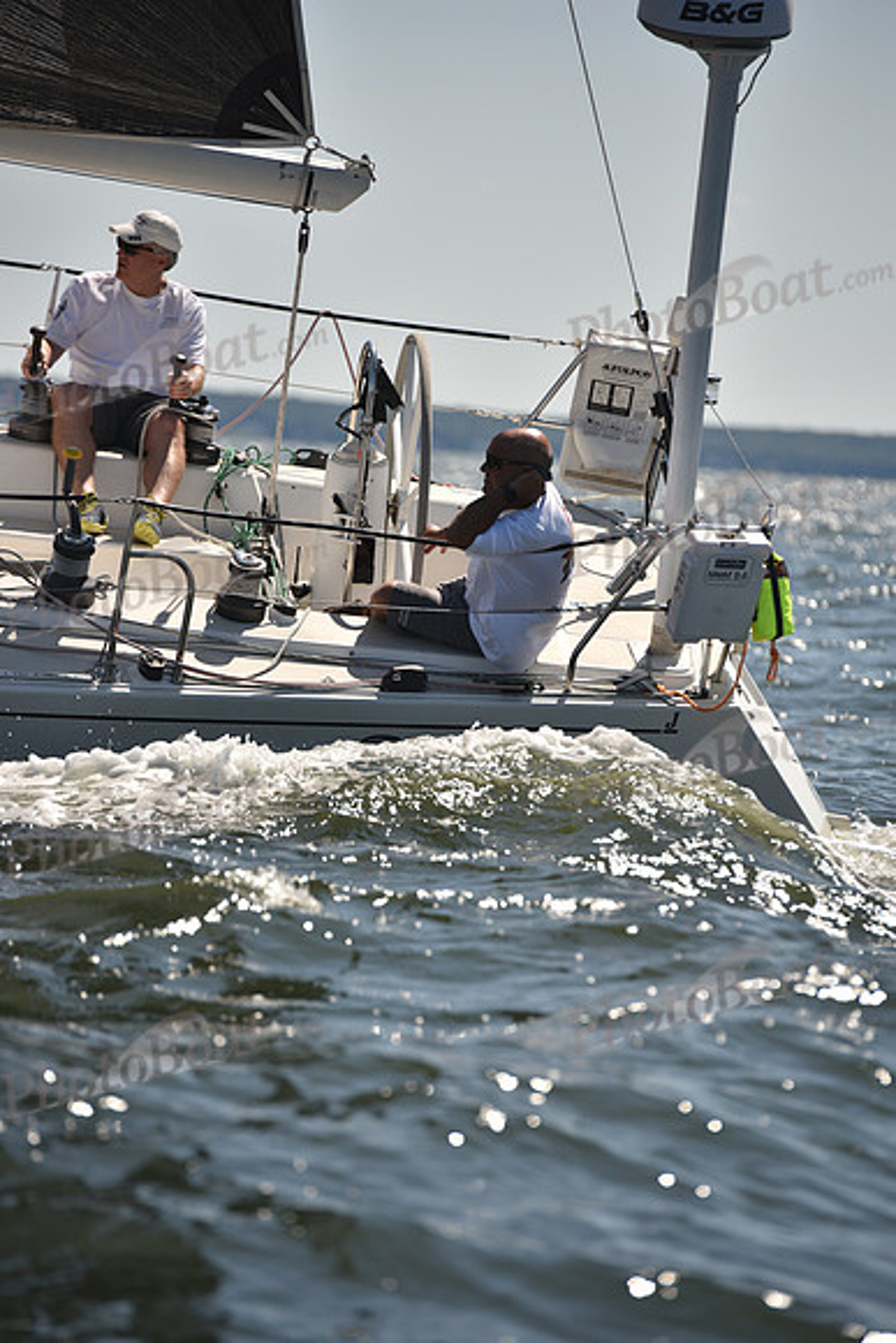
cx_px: 448
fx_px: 7462
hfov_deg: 6.9
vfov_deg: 10.3
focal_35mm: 200
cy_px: 672
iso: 250
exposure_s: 1/1600
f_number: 4.5
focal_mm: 200
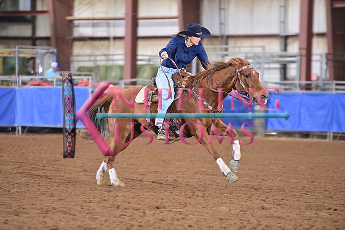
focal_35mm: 200
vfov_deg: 6.9
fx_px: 1917
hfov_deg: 10.3
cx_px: 172
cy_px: 115
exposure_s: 1/250
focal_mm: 200
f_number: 3.2
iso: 2000
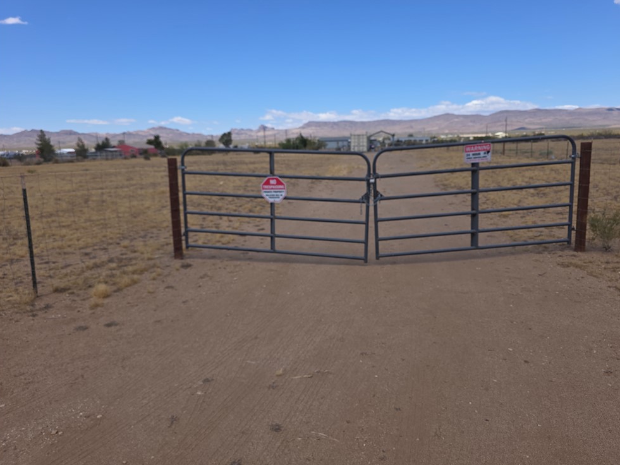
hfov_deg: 71.6
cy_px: 226
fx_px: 430
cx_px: 319
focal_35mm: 24
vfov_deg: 56.8
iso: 12
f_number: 1.7
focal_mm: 6.3
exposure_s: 1/1013
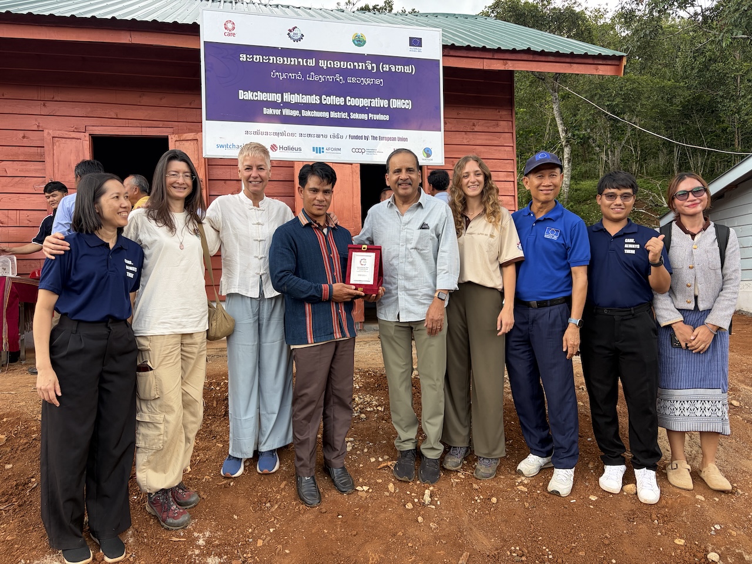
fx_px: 565
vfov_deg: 53.1
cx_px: 376
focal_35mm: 26
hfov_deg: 67.3
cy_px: 282
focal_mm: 5.96
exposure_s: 1/345
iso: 50
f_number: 1.6
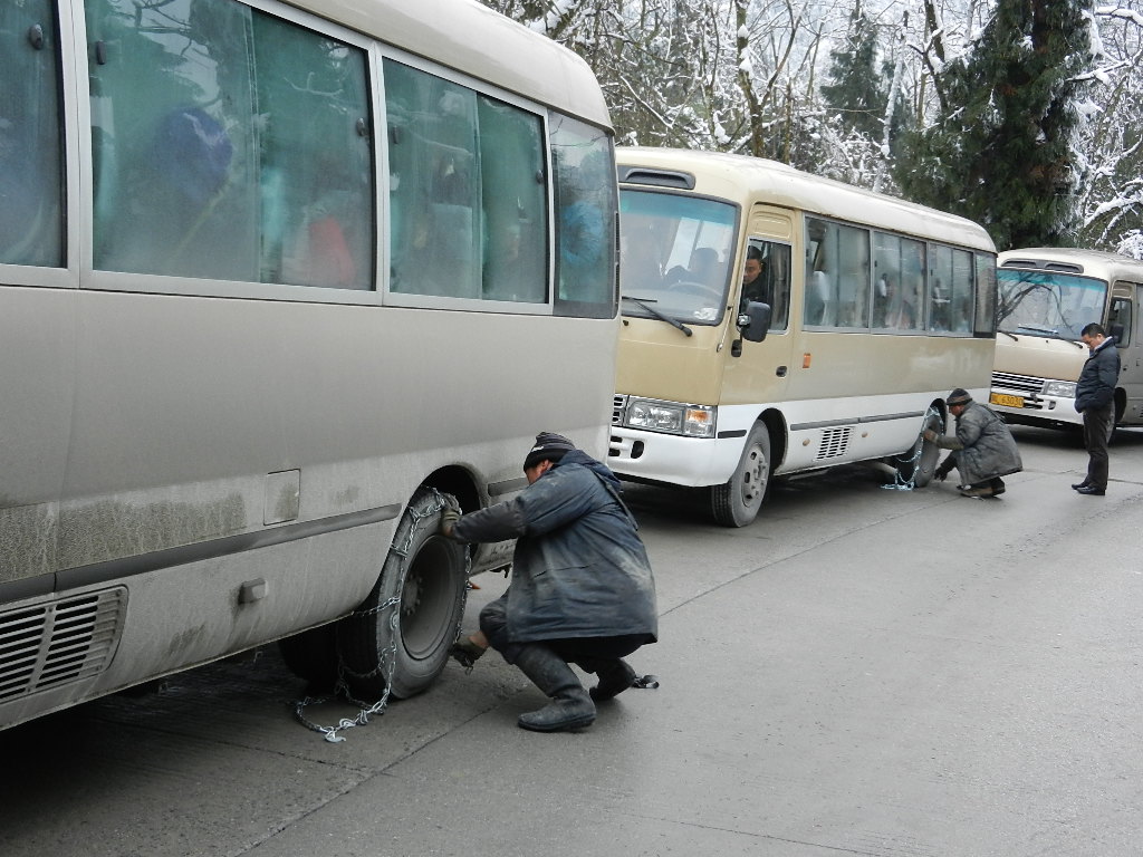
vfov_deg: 32.2
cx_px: 572
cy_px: 428
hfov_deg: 42.1
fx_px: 1486
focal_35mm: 45
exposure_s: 1/30
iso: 160
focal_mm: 8.2
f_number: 4.2
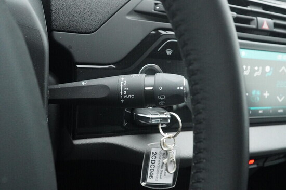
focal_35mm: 36
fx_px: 286
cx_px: 143
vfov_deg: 36.8
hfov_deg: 53.2
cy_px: 95
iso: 6400
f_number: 6.3
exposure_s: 1/250
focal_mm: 24
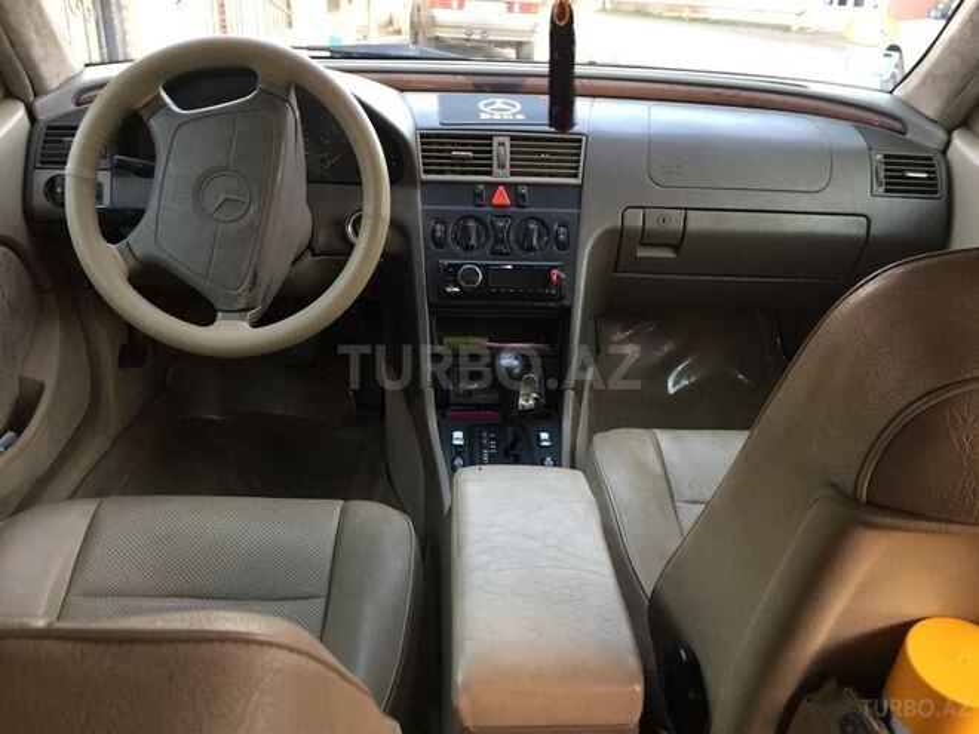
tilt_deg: -24.0
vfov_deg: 48.2
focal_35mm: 29
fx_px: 820
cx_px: 490
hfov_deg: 61.7
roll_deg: -1.3
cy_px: 367
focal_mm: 4.15
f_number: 2.2
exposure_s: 1/33
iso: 160
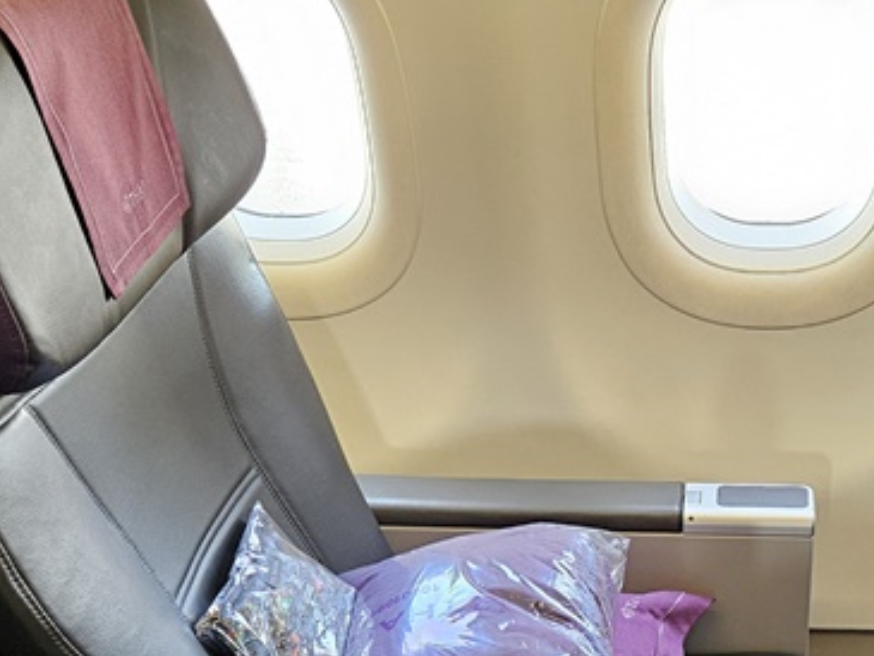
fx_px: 1591
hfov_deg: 30.1
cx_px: 680
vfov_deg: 22.2
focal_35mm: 63
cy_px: 697
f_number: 1.8
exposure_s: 1/120
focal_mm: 5.4
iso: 400
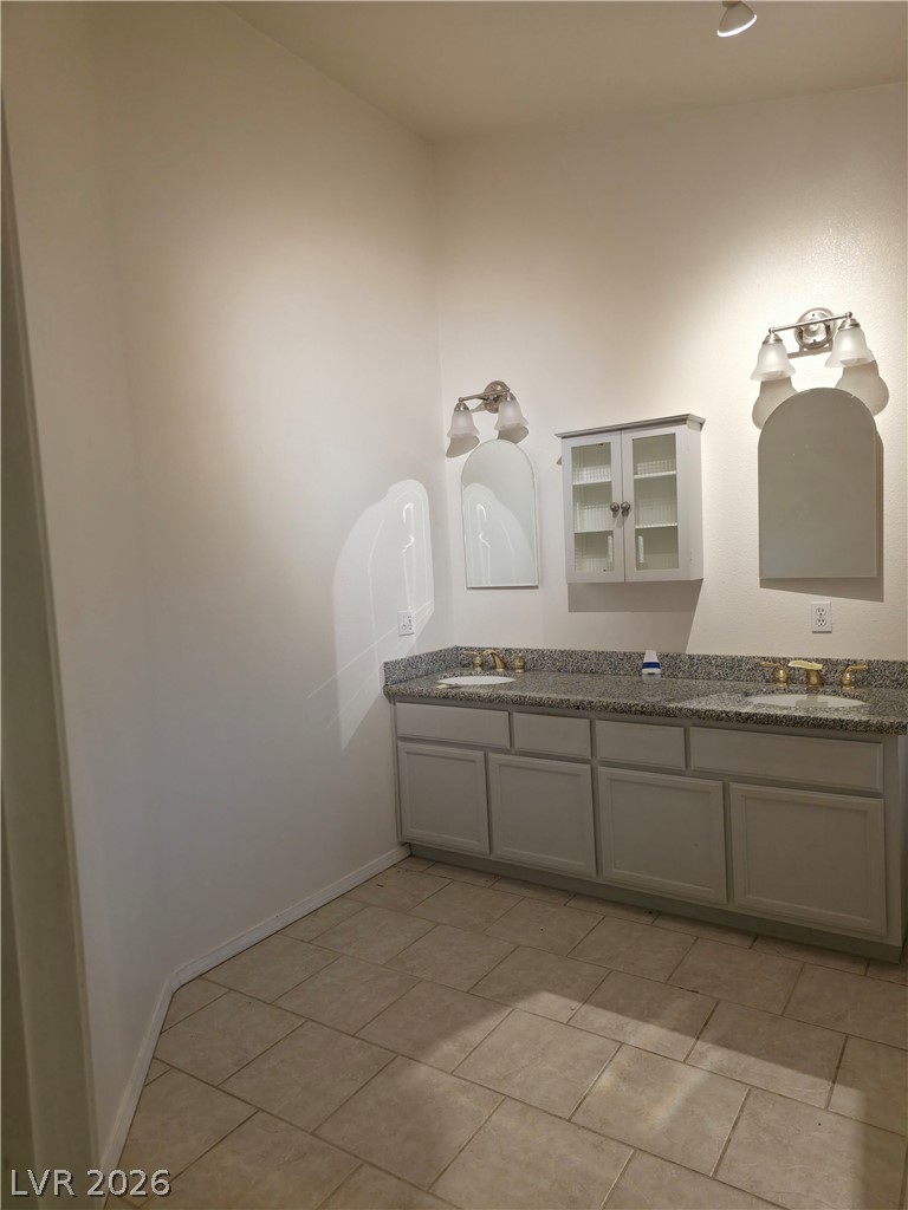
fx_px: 804
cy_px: 605
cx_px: 454
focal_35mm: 23
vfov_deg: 73.9
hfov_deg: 58.9
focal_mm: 6.25
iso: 200
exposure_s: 1/120
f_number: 1.7
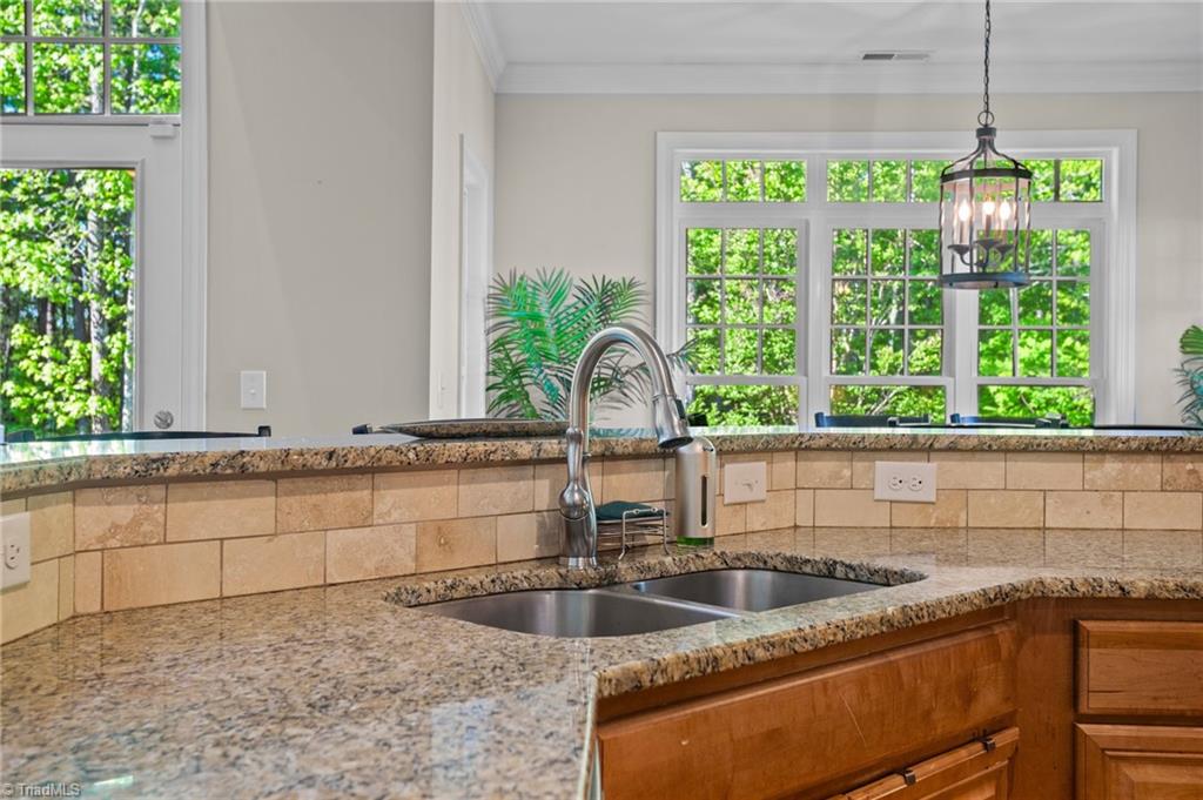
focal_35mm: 35
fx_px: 1169
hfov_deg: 54.5
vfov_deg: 37.8
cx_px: 602
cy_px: 400
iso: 400
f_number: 7.1
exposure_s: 1/4
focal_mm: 35
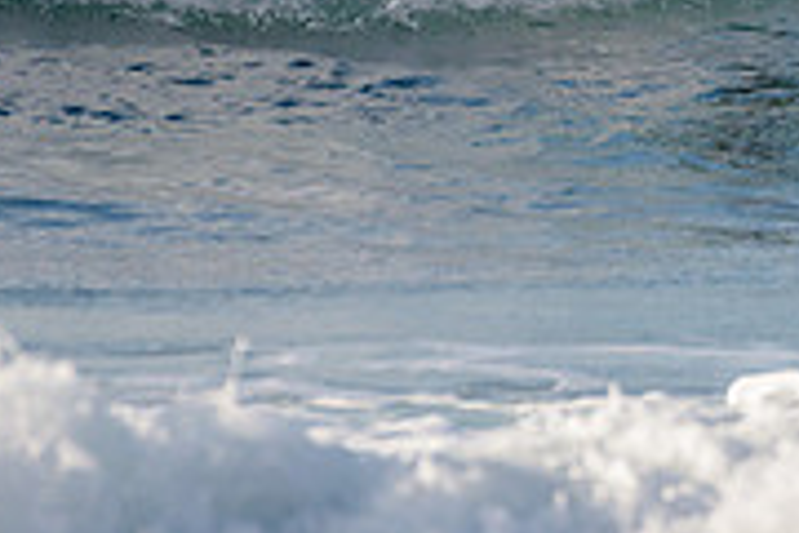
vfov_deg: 0.7
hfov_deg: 1.0
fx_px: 43942
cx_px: 930
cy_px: -118
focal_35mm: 1980
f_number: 5.6
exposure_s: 1/1250
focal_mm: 500
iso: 200
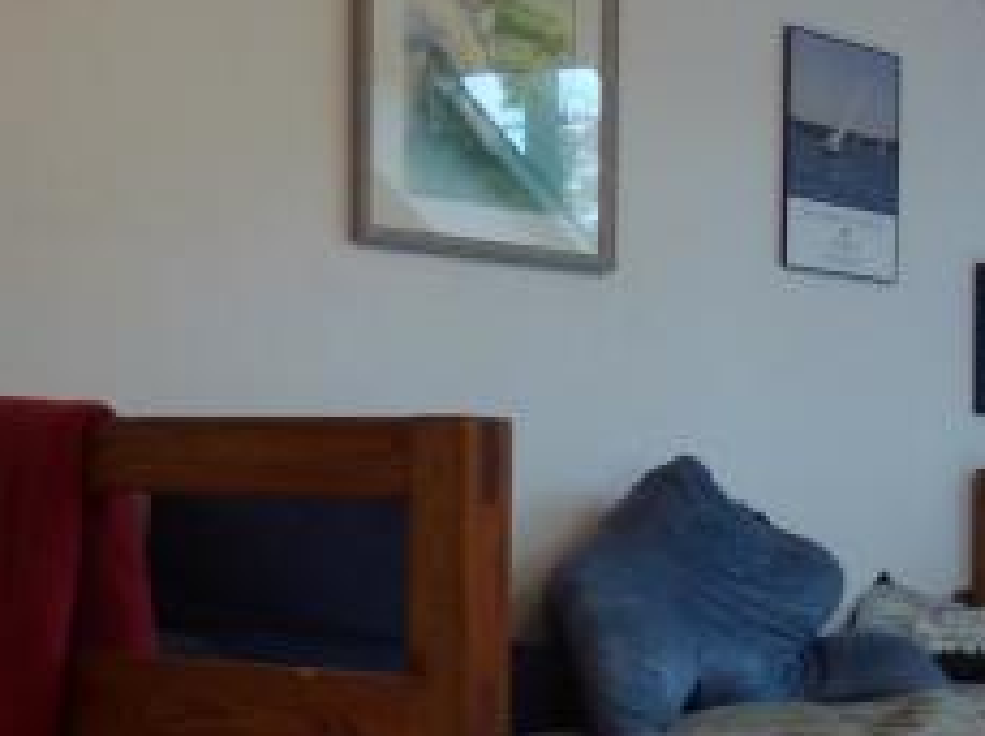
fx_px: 1989
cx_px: 1493
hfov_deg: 22.6
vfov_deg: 20.7
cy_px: 585
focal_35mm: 70
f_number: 2.8
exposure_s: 1/60
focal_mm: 3.58
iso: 160
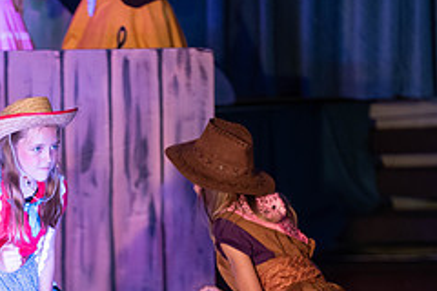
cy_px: 225
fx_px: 4103
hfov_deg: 6.1
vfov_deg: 4.1
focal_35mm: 338
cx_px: 22
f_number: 2.8
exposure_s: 1/160
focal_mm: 140
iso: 1250
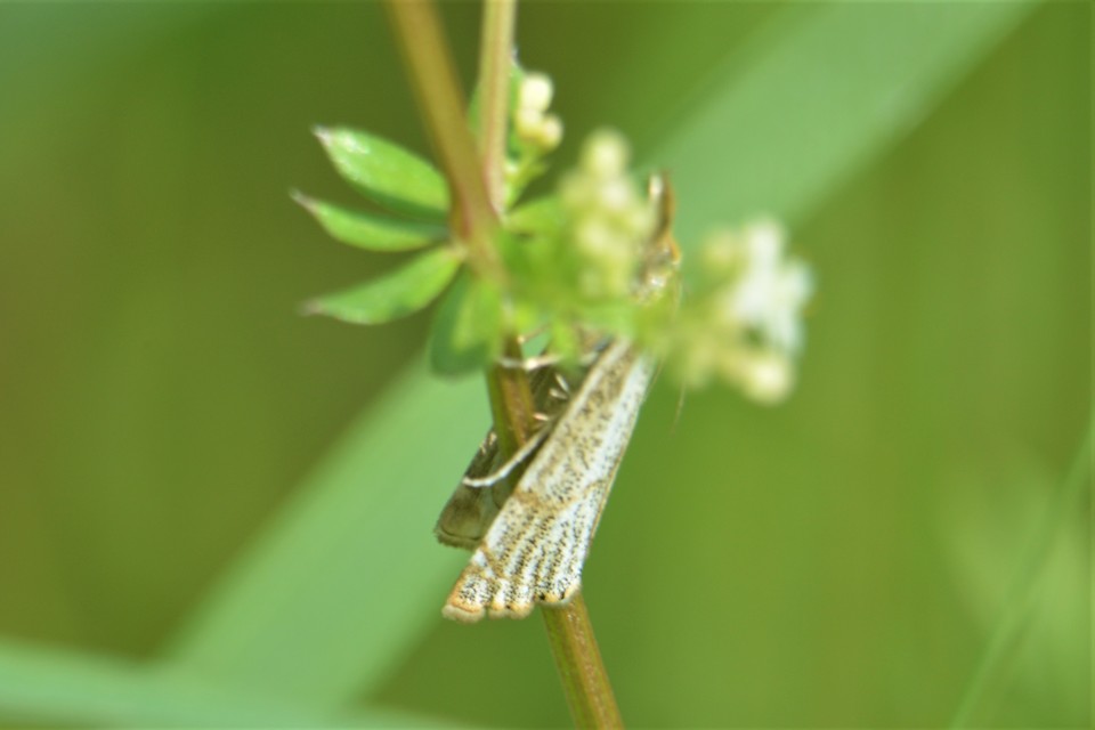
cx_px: 548
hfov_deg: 6.2
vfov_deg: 4.2
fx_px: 10037
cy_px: 365
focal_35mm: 330
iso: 160
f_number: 8
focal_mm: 220
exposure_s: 1/125
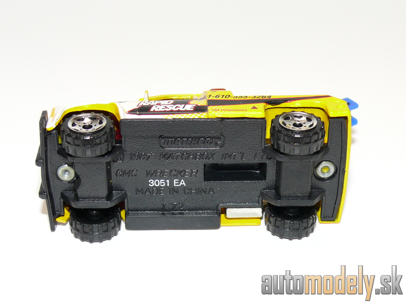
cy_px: 152
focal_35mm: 75
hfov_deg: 26.0
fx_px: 880
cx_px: 203
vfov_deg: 19.6
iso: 100
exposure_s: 1/30
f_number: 4
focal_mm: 11.4
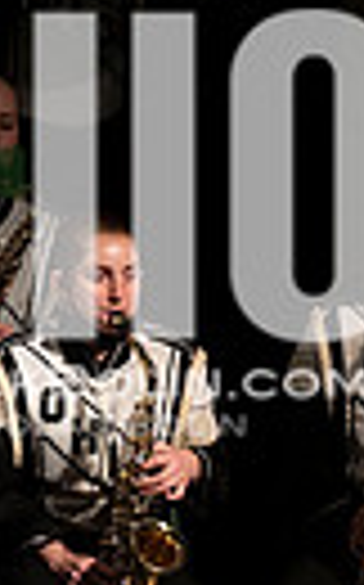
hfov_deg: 1.4
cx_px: 58
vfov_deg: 2.3
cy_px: 220
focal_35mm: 907
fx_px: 14428
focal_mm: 200
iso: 2500
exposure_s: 1/500
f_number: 2.8
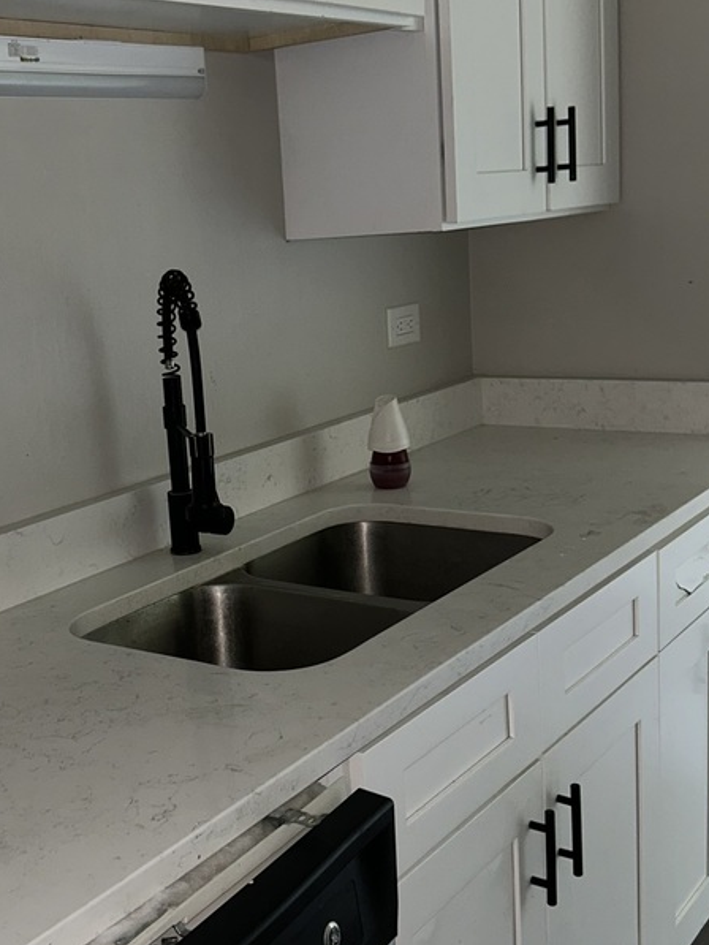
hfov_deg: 30.5
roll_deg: +3.8
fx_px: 1283
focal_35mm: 47
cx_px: 206
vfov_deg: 40.4
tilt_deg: -11.5
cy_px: 475
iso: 80
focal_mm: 5.7
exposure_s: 1/12
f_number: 1.5
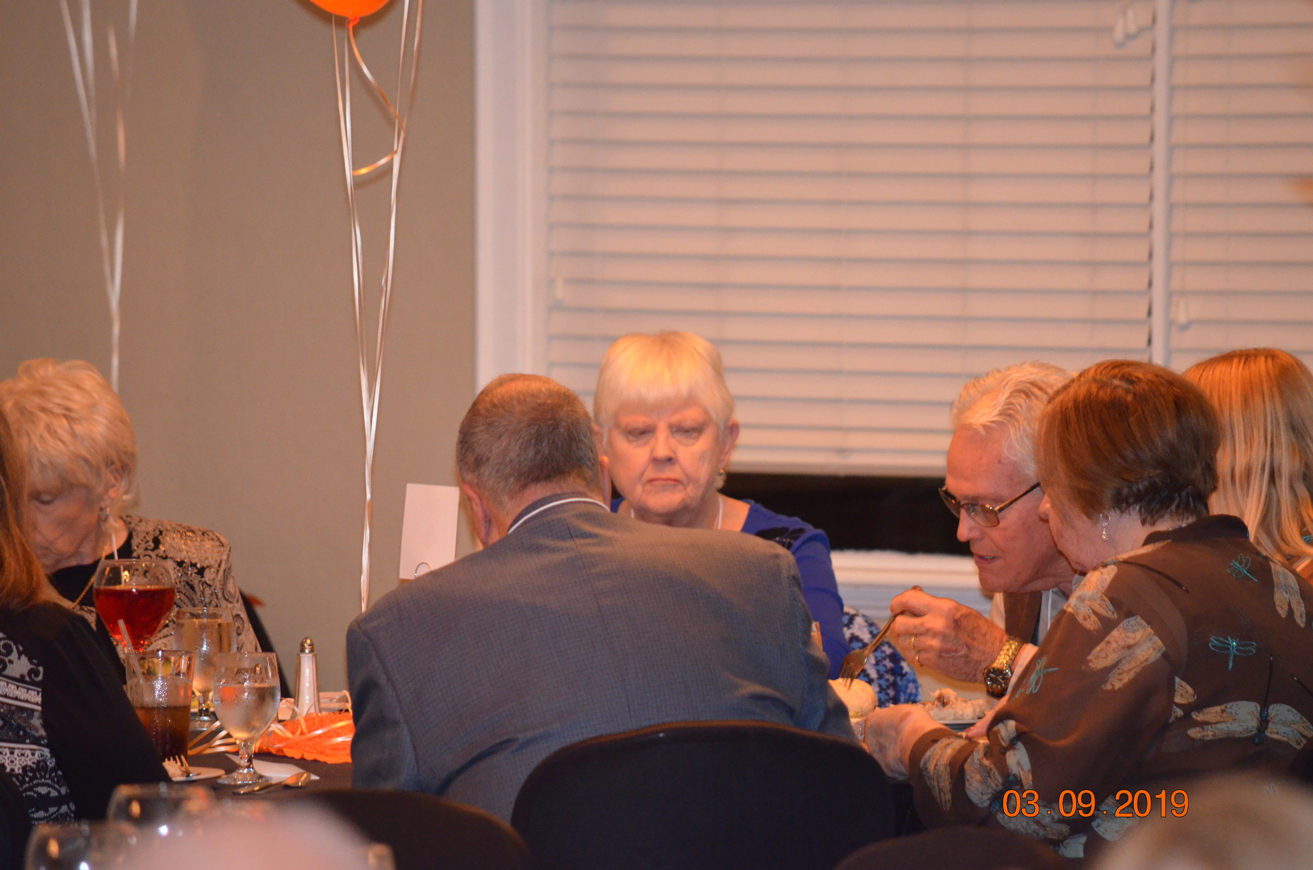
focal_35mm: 360
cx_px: 656
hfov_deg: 5.7
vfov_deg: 3.8
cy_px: 435
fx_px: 13103
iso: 3200
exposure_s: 1/60
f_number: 5.3
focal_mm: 240
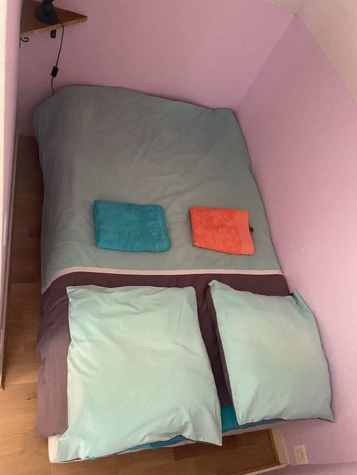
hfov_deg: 53.1
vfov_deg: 67.3
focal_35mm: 26
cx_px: 178
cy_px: 238
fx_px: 357
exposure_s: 1/43
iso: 500
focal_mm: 4.25
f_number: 1.8
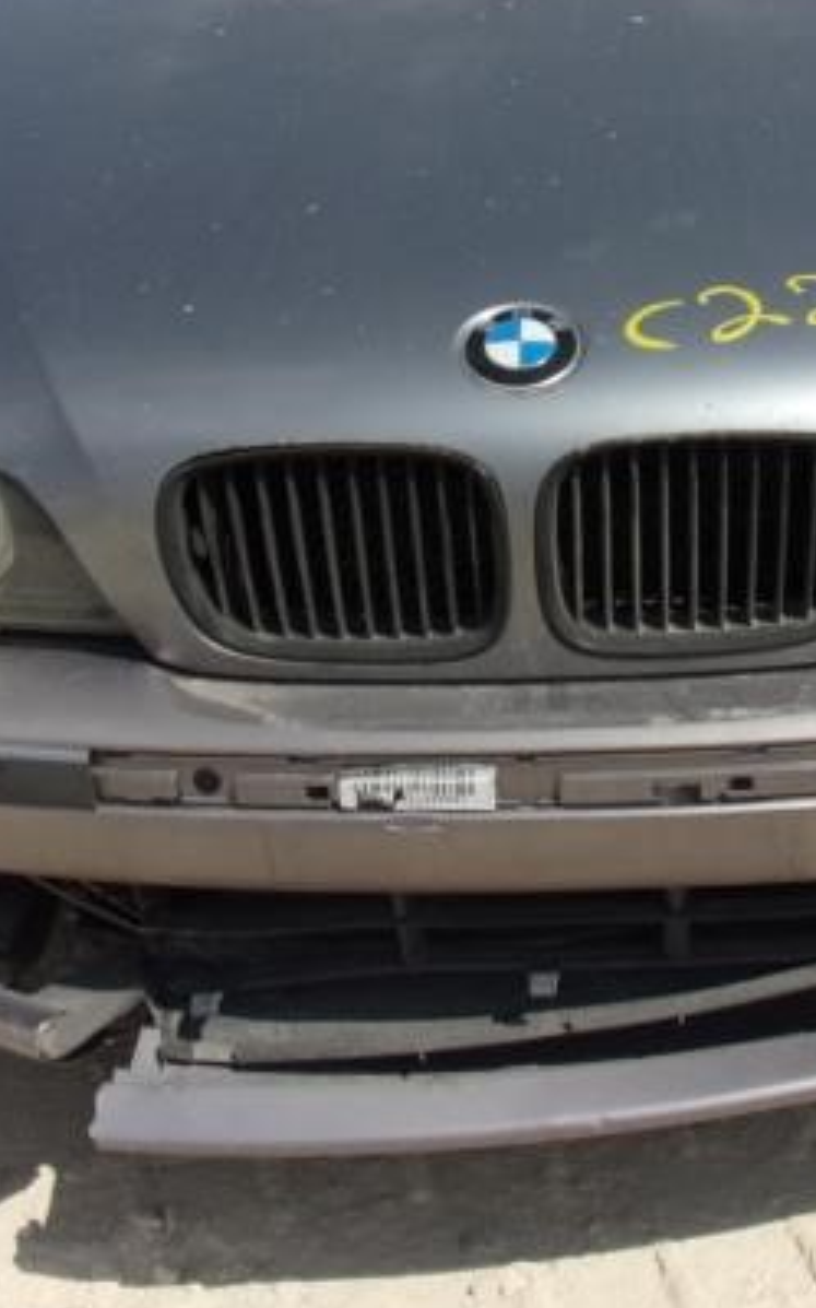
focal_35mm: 51
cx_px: 642
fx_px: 1817
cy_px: 416
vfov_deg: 39.0
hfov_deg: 24.9
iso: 80
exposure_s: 1/240
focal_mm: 4.3
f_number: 10.8
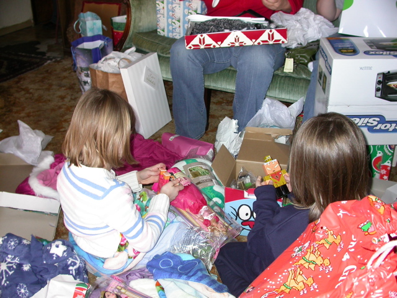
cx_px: 198
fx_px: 436
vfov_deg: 37.7
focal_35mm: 38
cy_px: 149
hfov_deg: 49.0
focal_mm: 7.85
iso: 100
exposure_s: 1/30
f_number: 2.6
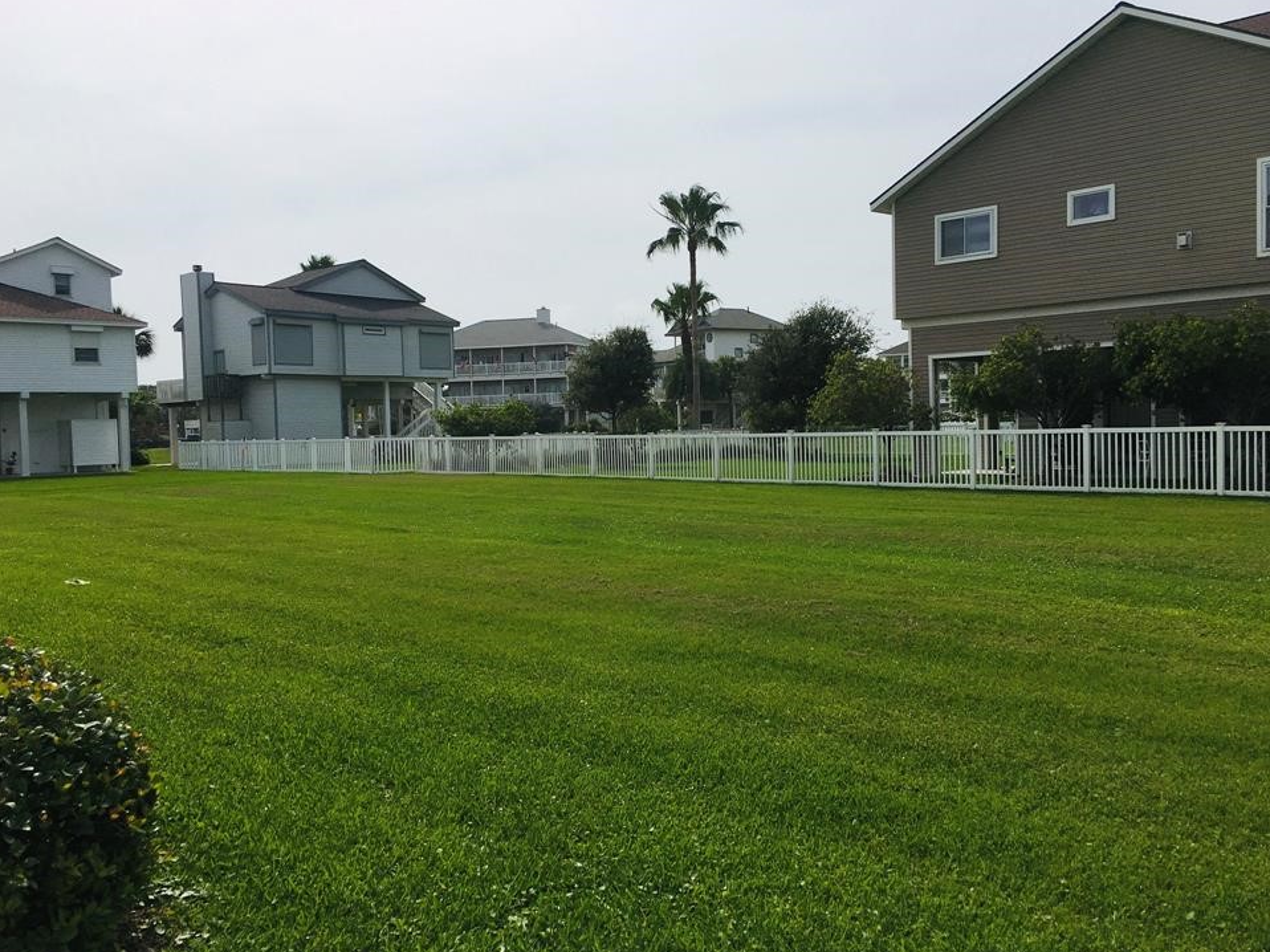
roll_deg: +1.0
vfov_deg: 45.4
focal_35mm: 31
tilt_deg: -1.5
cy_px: 483
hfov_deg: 58.4
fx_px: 1137
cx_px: 634
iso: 25
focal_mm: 4.15
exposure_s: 1/4808
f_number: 2.2
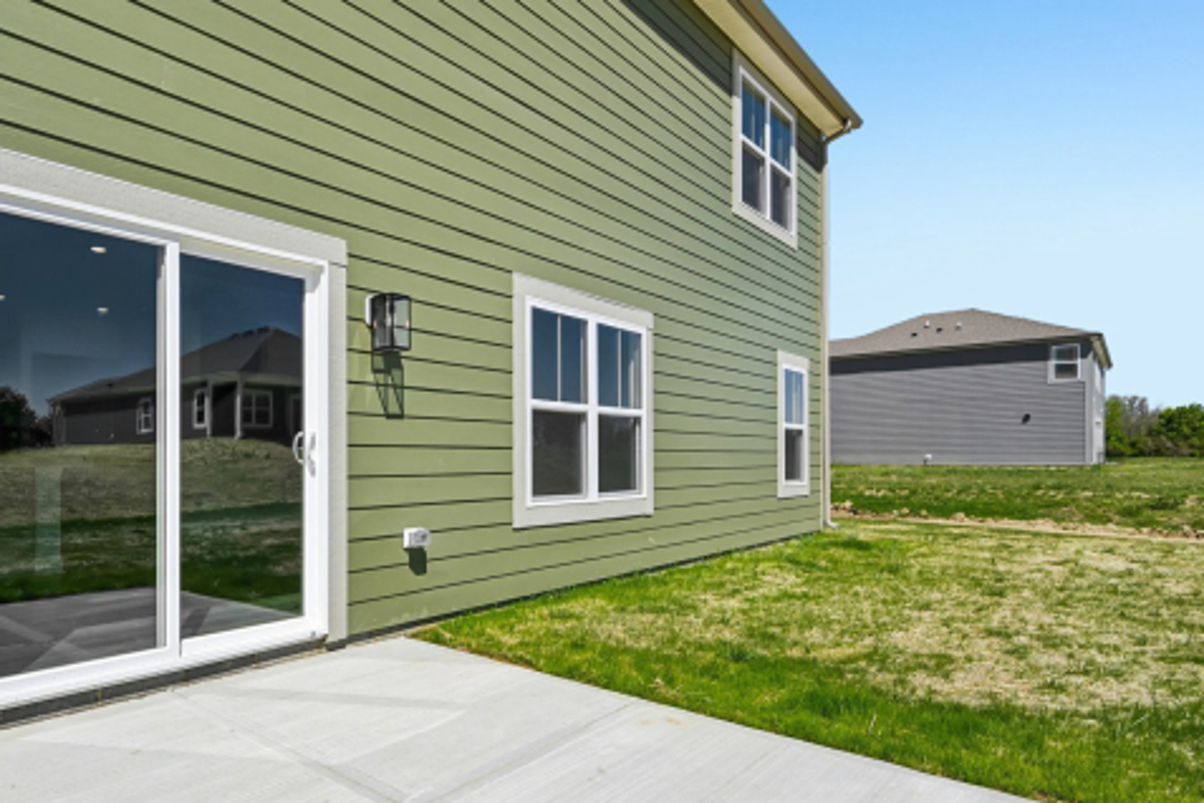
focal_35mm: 22
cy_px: 452
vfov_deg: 57.1
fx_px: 736
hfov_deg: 75.9
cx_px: 391
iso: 100
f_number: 8
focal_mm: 14
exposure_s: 1/500
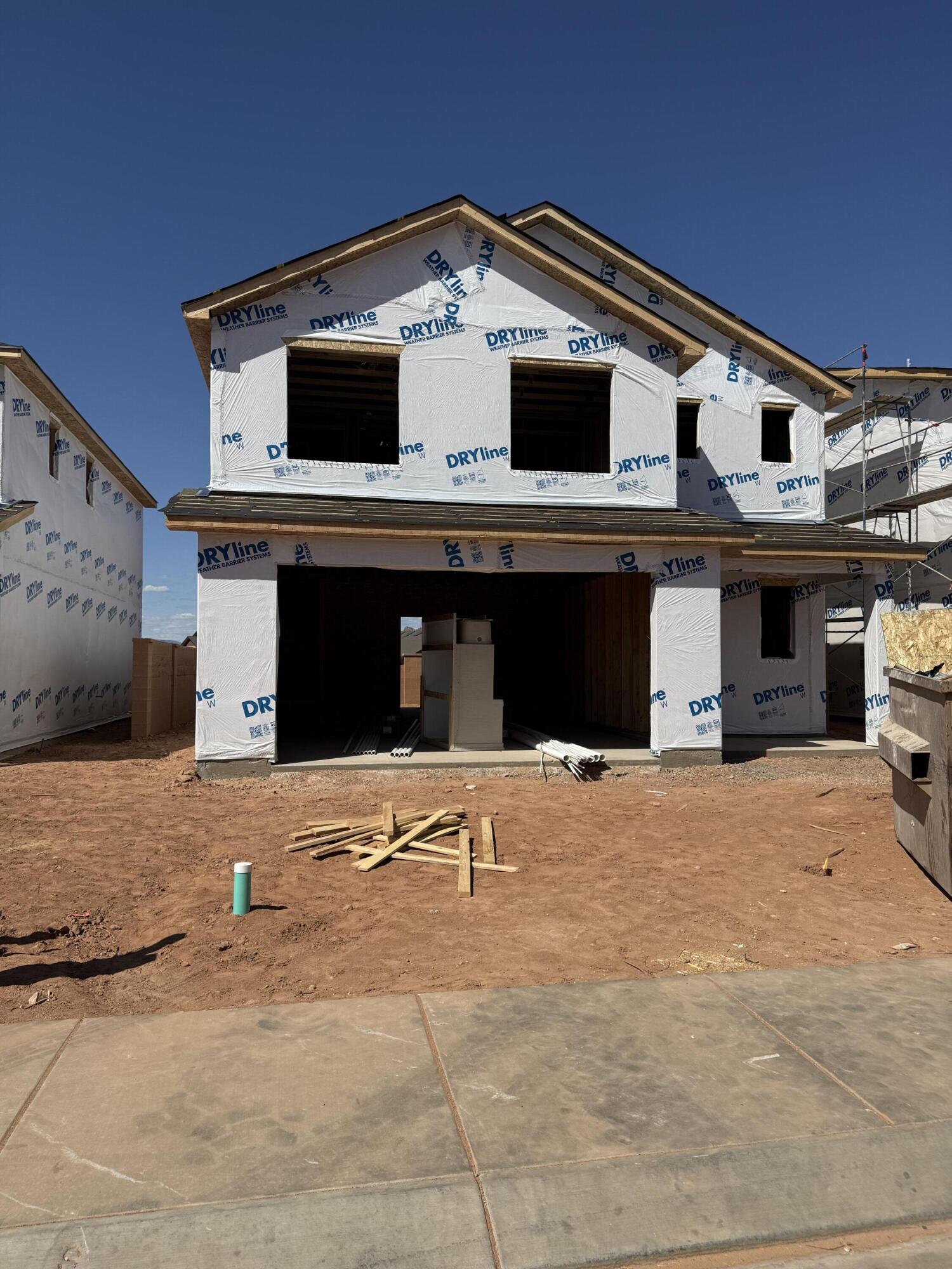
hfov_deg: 56.8
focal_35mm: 24
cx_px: 476
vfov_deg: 71.6
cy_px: 634
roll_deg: +0.2
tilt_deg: +2.5
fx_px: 880
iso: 80
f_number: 1.78
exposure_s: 1/9091
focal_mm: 6.76
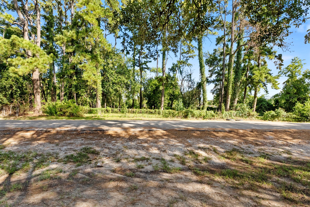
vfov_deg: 73.7
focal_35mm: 16
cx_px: 155
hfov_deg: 96.7
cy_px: 104
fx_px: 138
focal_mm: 10.7
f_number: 9
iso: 800
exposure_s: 1/60
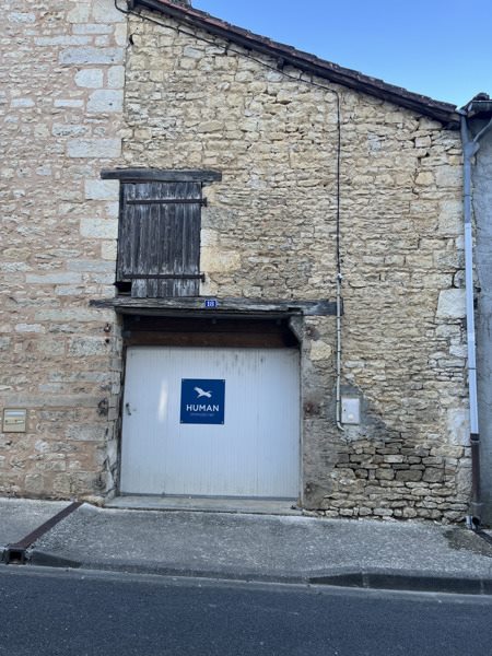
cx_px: 246
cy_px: 328
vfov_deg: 67.3
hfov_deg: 53.1
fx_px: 493
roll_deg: +0.2
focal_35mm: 26
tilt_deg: +6.4
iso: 40
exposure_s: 1/175
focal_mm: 5.1
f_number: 1.6
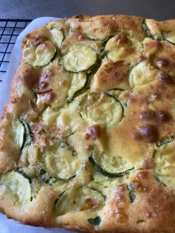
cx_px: 88
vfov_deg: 67.3
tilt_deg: -65.2
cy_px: 116
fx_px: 175
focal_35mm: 26
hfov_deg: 53.1
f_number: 1.8
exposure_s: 1/60
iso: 125
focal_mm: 4.25
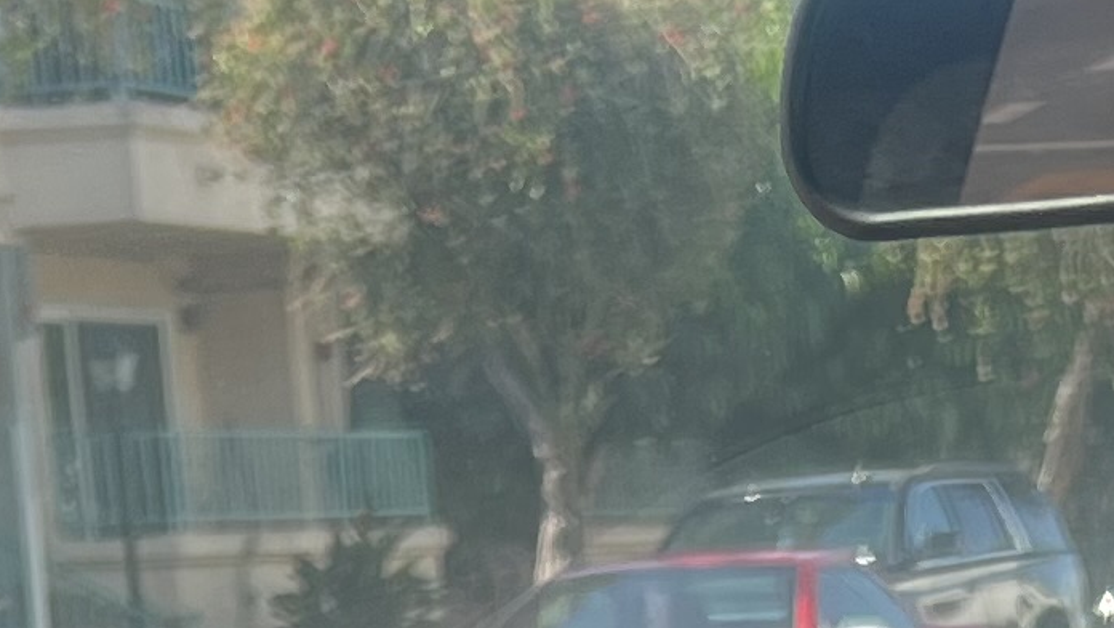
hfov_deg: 13.0
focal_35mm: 164
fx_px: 4846
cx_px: 1068
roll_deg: +3.8
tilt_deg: -19.0
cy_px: 2291
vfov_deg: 6.4
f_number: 1.5
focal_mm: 5.7
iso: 40
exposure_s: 1/251
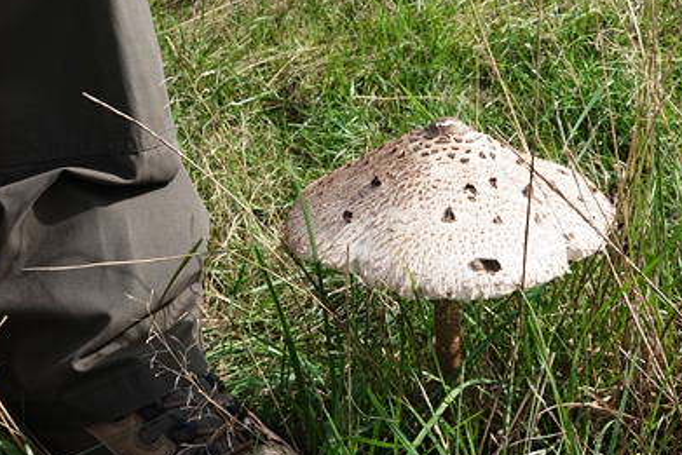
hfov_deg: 36.5
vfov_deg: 25.1
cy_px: 250
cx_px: 457
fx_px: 1023
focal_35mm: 54
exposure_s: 1/160
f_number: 8
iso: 100
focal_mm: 12.04
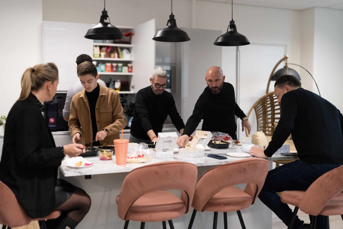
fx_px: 333
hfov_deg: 54.4
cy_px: 114
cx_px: 172
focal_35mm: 35
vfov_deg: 37.9
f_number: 2.5
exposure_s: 1/800
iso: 3200
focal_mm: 35
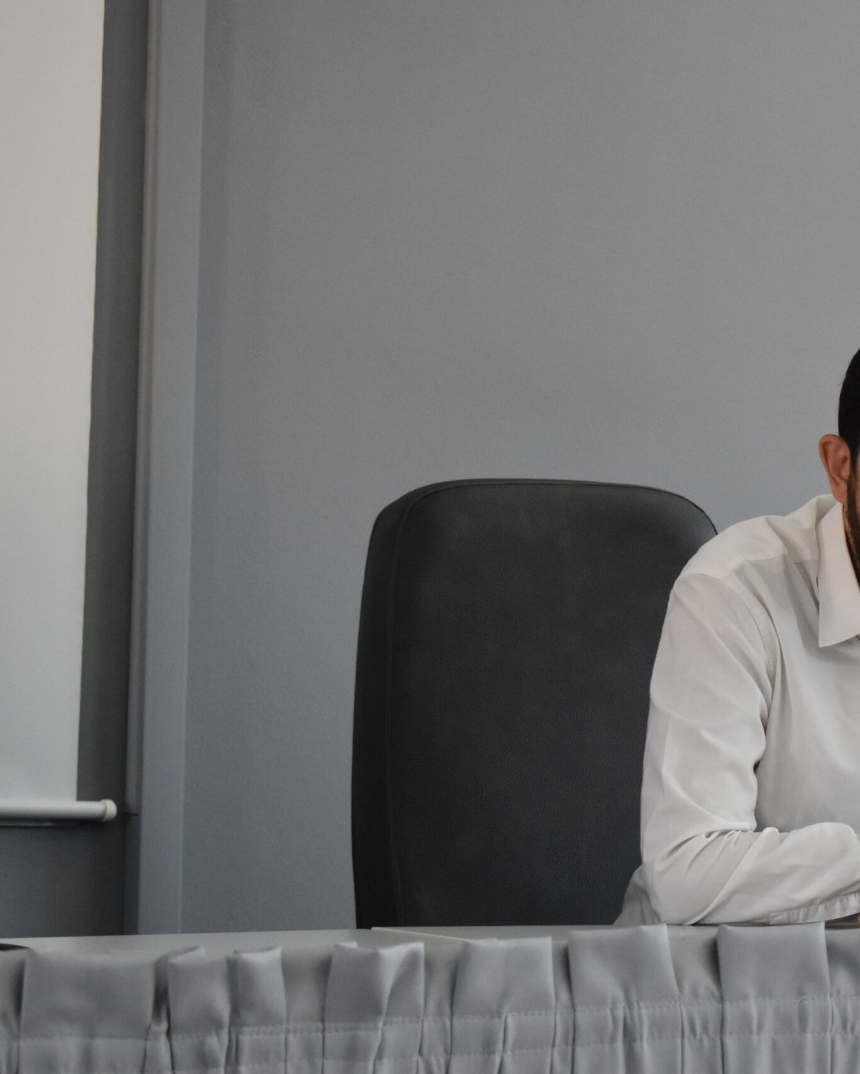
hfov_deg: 13.1
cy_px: 535
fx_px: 3712
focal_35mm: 117
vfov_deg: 16.5
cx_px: 728
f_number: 5.6
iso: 3200
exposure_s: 1/400
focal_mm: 55
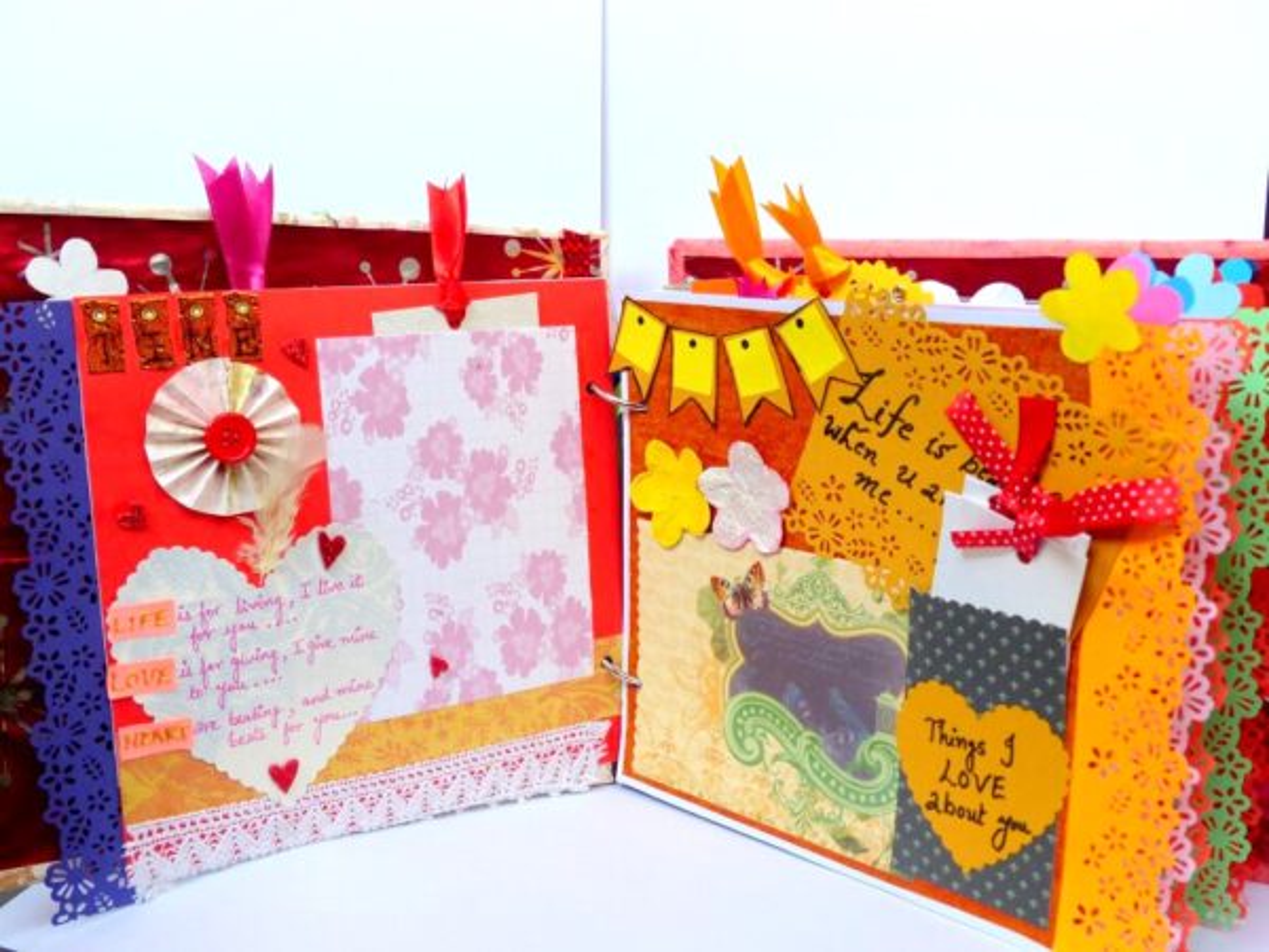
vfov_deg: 41.8
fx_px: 1246
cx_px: 634
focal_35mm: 34
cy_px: 476
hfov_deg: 54.0
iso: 100
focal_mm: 6.2
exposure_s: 1/100
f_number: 2.8
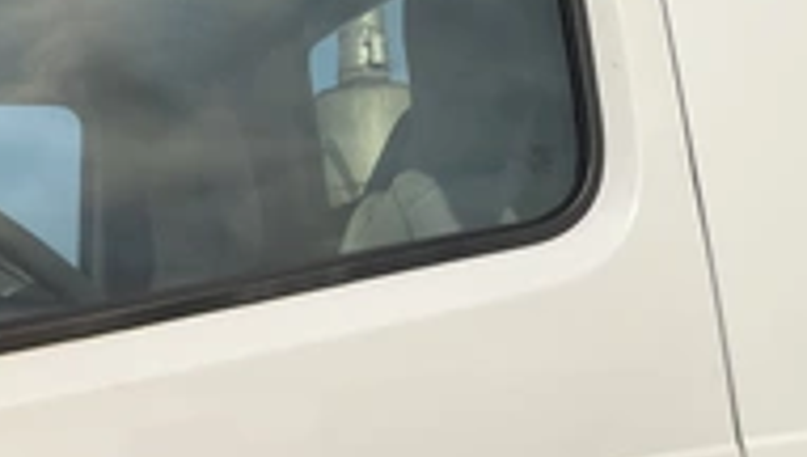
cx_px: 507
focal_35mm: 66
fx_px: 1414
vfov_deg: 17.7
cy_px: -38
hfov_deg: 31.7
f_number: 1.8
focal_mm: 3
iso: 25
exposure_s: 1/4785
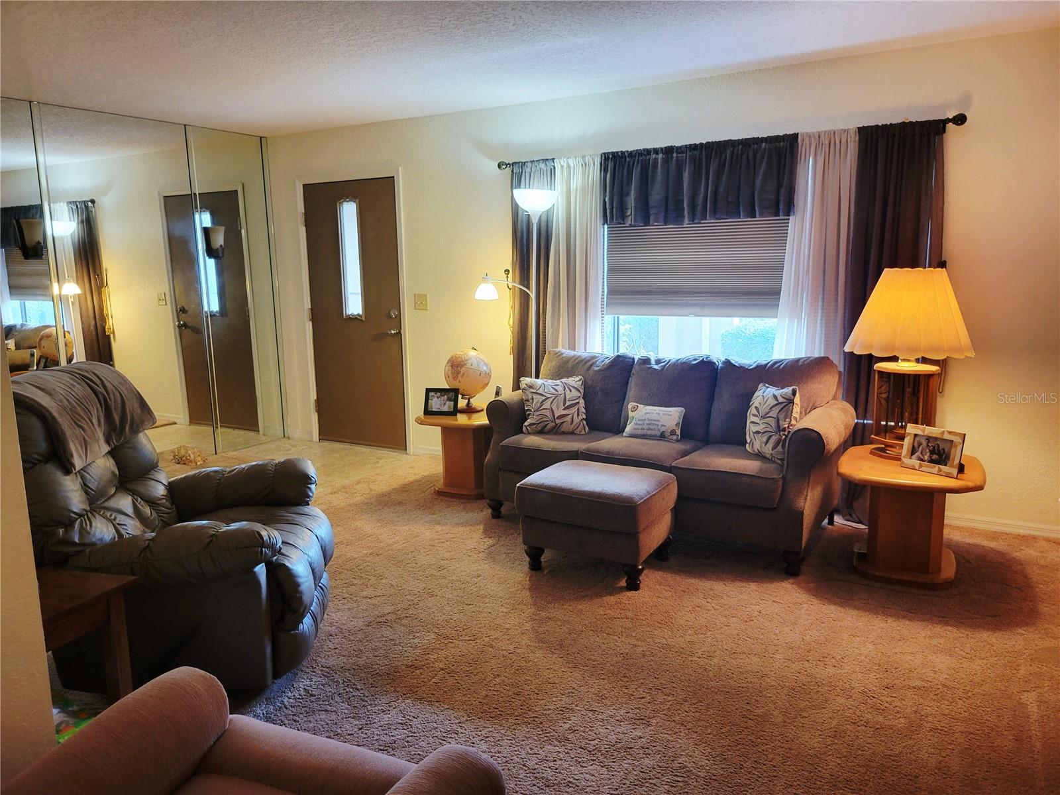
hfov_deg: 67.3
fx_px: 796
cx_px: 530
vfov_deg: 53.1
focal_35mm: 26
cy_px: 398
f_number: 1.8
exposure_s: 1/50.3
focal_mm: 5.4
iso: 160
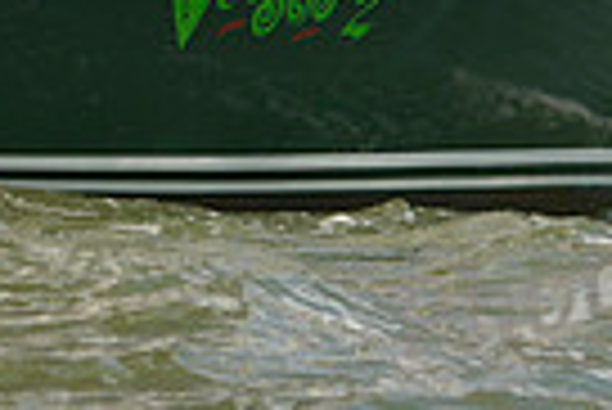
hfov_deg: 2.4
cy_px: -376
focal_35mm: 852
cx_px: 162
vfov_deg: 1.6
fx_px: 14499
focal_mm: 200
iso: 200
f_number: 7.1
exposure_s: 1/1000
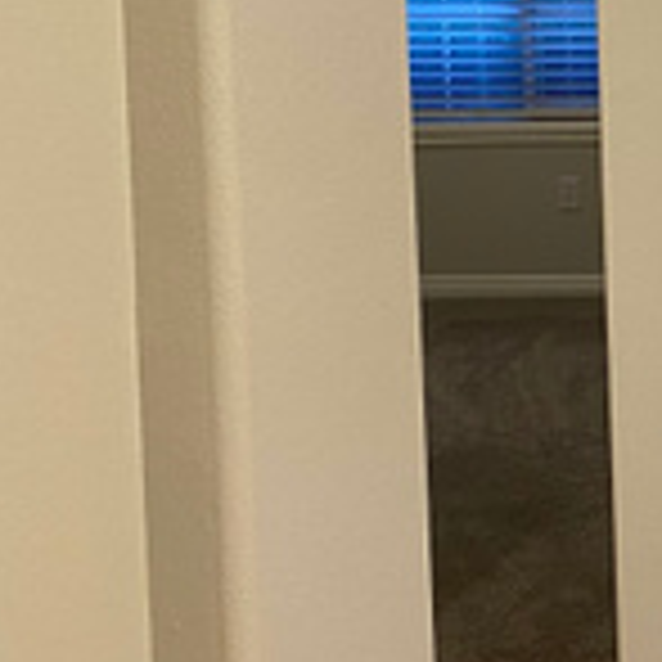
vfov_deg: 17.0
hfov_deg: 14.0
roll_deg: -0.9
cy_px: -5
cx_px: 1405
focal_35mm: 100
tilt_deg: -2.8
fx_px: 2164
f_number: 1.8
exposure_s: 1/60
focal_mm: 4.25
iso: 80
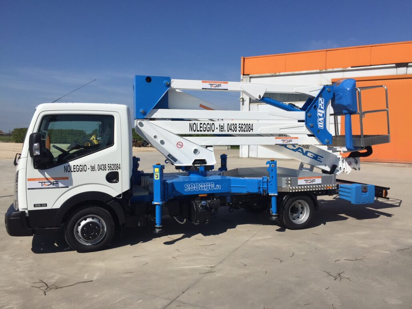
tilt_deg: -2.8
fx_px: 345
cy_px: 154
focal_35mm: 29
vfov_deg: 48.2
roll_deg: -1.4
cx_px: 206
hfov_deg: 61.6
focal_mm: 4.15
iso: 32
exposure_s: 1/4950
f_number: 2.2
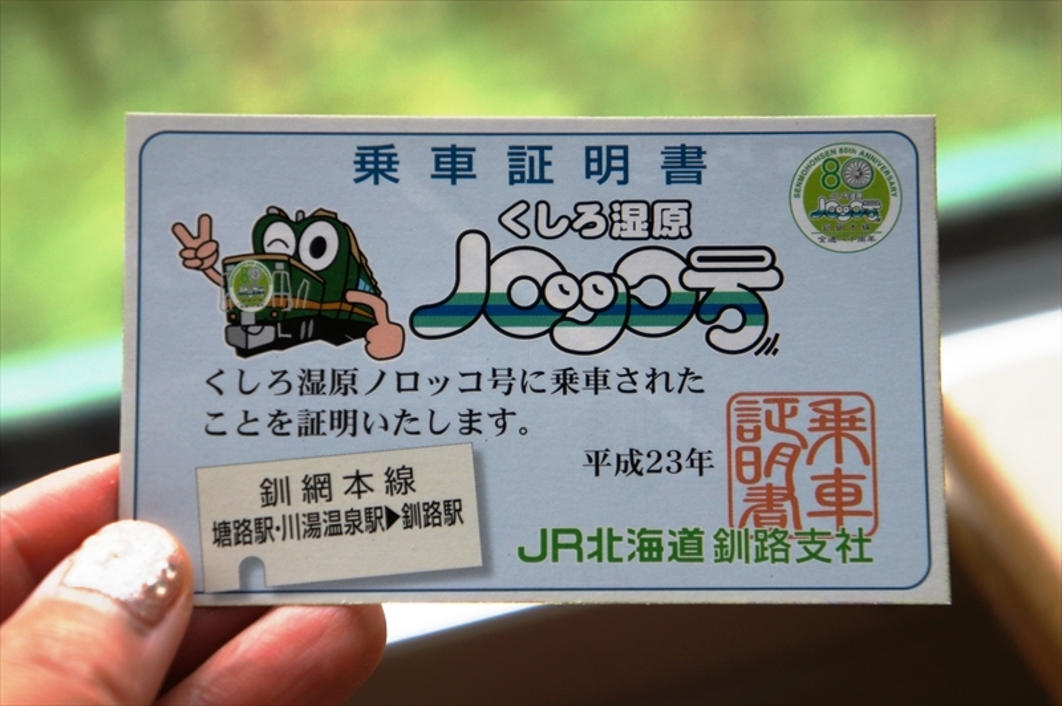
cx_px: 531
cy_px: 353
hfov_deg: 24.6
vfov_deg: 16.5
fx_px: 2432
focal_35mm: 82
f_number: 5.6
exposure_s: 1/160
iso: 250
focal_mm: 55
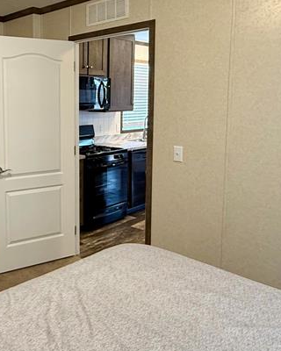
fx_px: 364
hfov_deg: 40.7
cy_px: 139
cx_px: 61
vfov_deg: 51.2
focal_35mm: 35
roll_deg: -0.1
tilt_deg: -6.2
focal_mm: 2.22
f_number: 2.2
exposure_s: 1/60
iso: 320
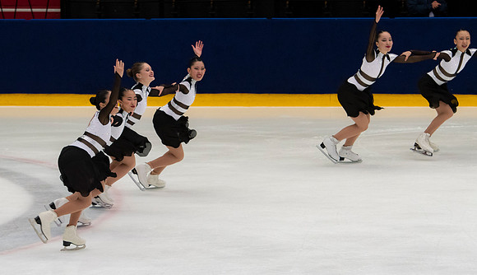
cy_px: 149
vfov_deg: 5.0
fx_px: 3126
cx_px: 150
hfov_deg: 8.7
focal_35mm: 246
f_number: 5.6
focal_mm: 112
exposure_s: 1/320
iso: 1000
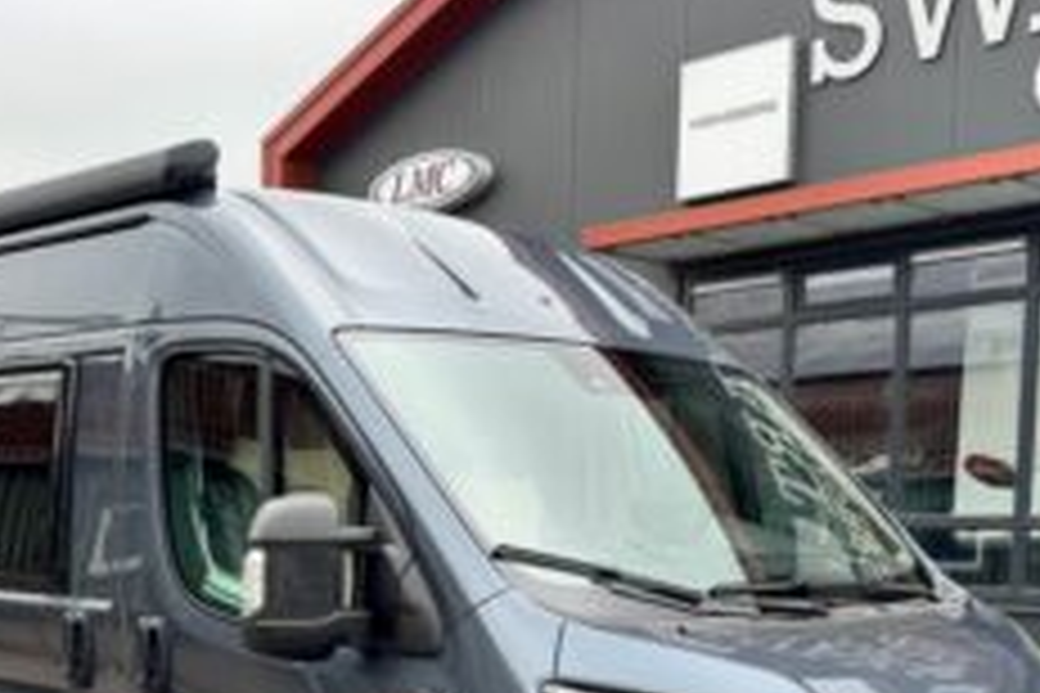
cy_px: 668
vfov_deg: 24.1
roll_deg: -0.7
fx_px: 1560
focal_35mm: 54
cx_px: 446
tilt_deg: -4.6
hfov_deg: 36.8
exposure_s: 1/658
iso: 80
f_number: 1.78
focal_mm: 6.76
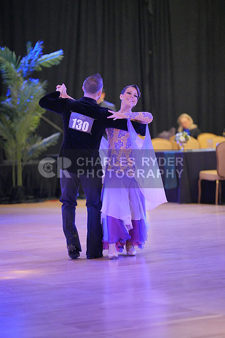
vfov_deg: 13.7
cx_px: 112
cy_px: 169
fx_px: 1405
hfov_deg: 9.2
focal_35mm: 150
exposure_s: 1/500
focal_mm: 150
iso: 6400
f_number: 2
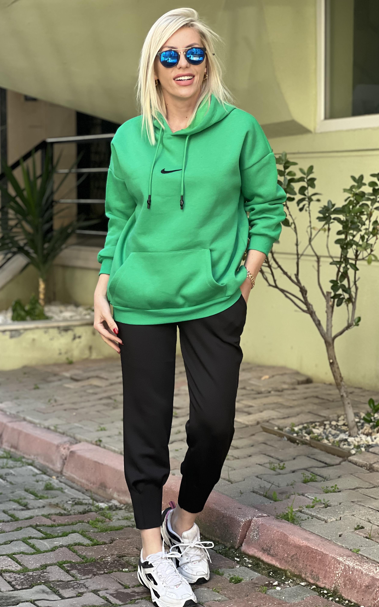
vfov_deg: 25.2
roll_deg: +0.2
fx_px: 1355
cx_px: 177
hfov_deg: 15.9
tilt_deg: -3.2
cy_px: 304
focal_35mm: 82
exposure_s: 1/121
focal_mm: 9
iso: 100
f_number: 2.8
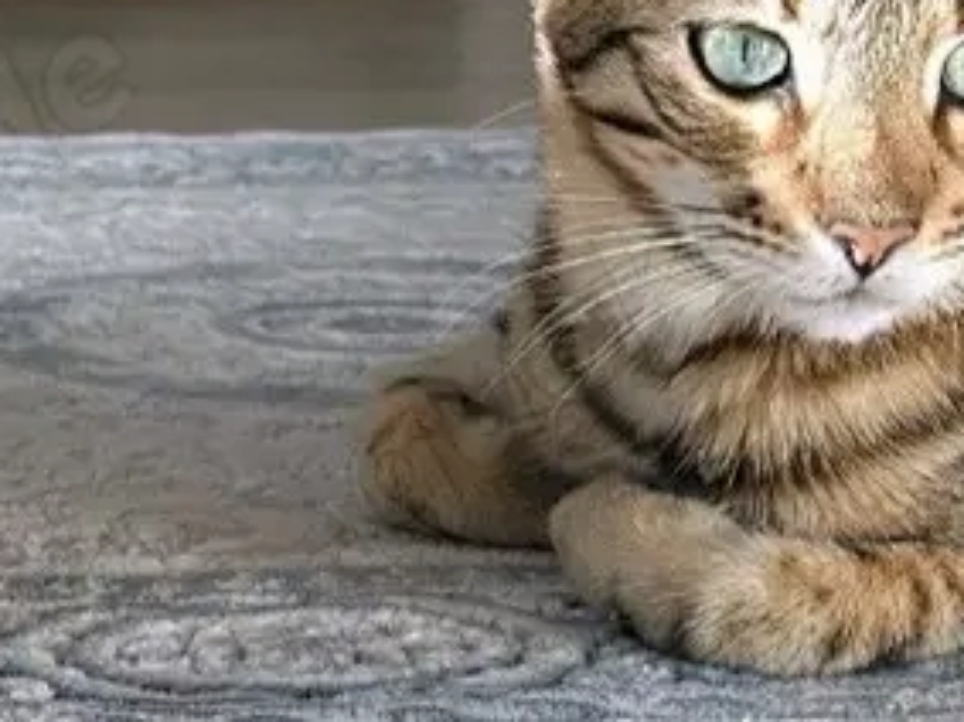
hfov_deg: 19.4
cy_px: 289
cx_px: 44
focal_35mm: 99
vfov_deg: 14.9
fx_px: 2756
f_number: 1.78
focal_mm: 6.86
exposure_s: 1/445
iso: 80
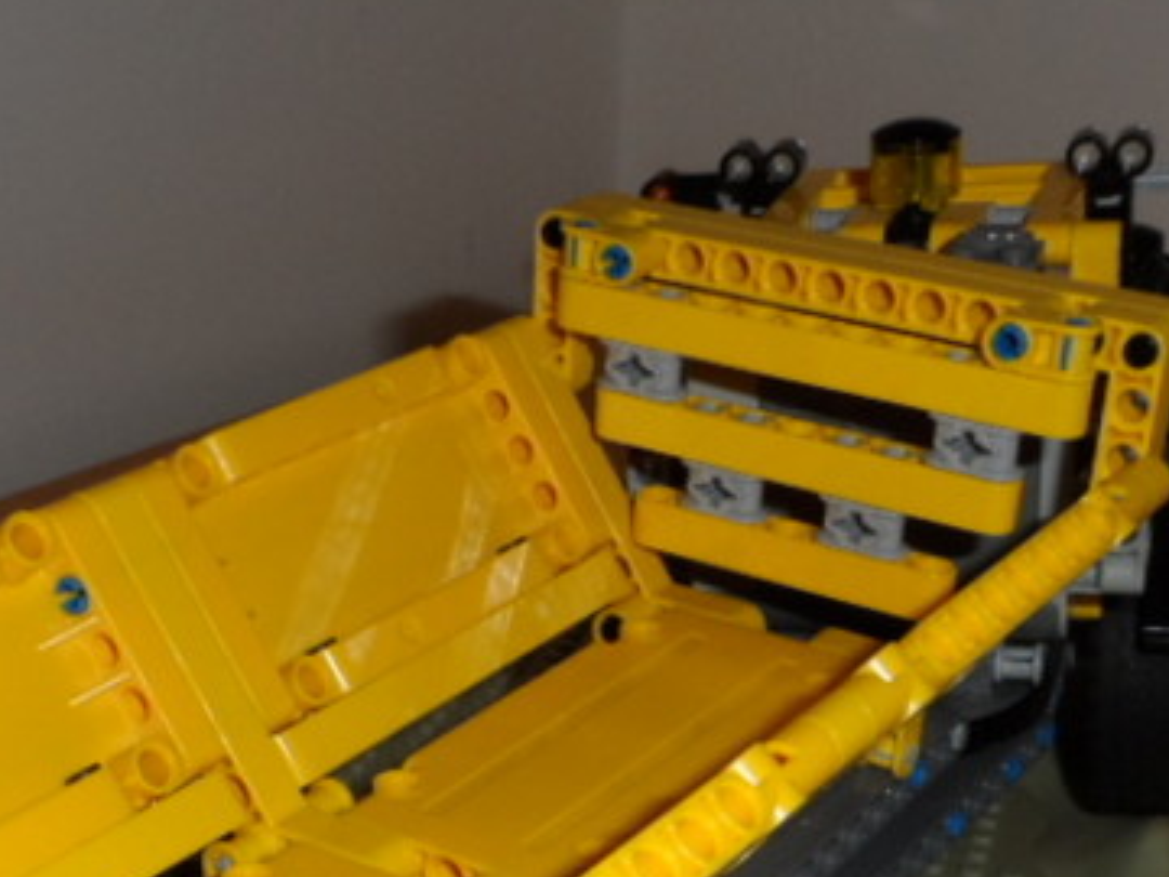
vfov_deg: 23.2
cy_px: 921
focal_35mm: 60
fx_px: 2026
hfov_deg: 32.1
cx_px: 513
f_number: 3.2
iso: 100
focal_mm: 4
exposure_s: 1/30
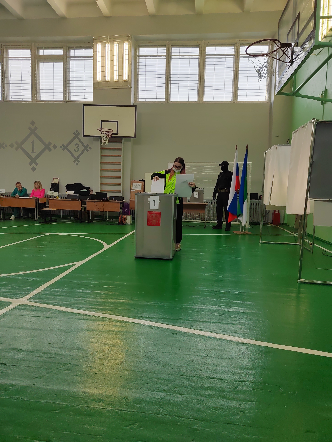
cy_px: 221
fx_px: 294
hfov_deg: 58.9
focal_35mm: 23
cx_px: 166
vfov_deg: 73.9
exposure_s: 1/100
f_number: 1.9
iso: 347
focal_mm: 5.52
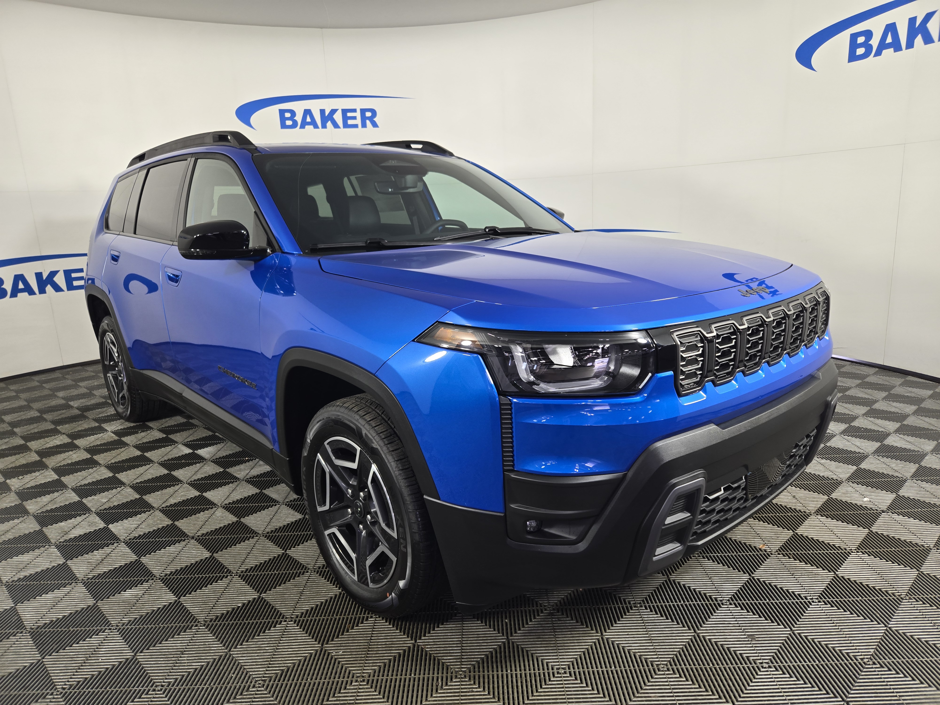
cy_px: 352
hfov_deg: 73.9
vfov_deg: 58.9
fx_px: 625
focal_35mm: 23
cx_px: 470
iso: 80
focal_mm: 5.4
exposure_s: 1/120
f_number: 1.8
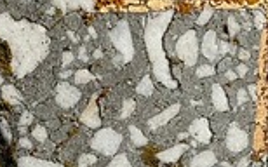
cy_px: 438
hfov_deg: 13.4
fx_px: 1044
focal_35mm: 143
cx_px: -186
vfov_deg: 8.2
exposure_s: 1/6757
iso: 32
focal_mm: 4.25
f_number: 1.8
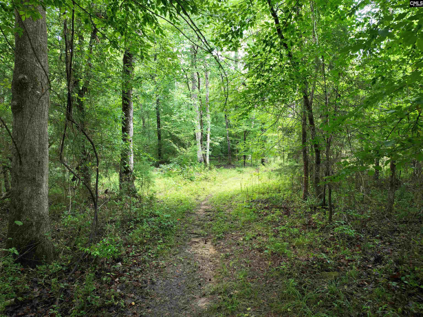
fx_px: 293
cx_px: 212
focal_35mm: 24
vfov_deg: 56.8
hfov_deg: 71.6
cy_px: 158
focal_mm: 12.29
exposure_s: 1/25
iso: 100
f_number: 2.8
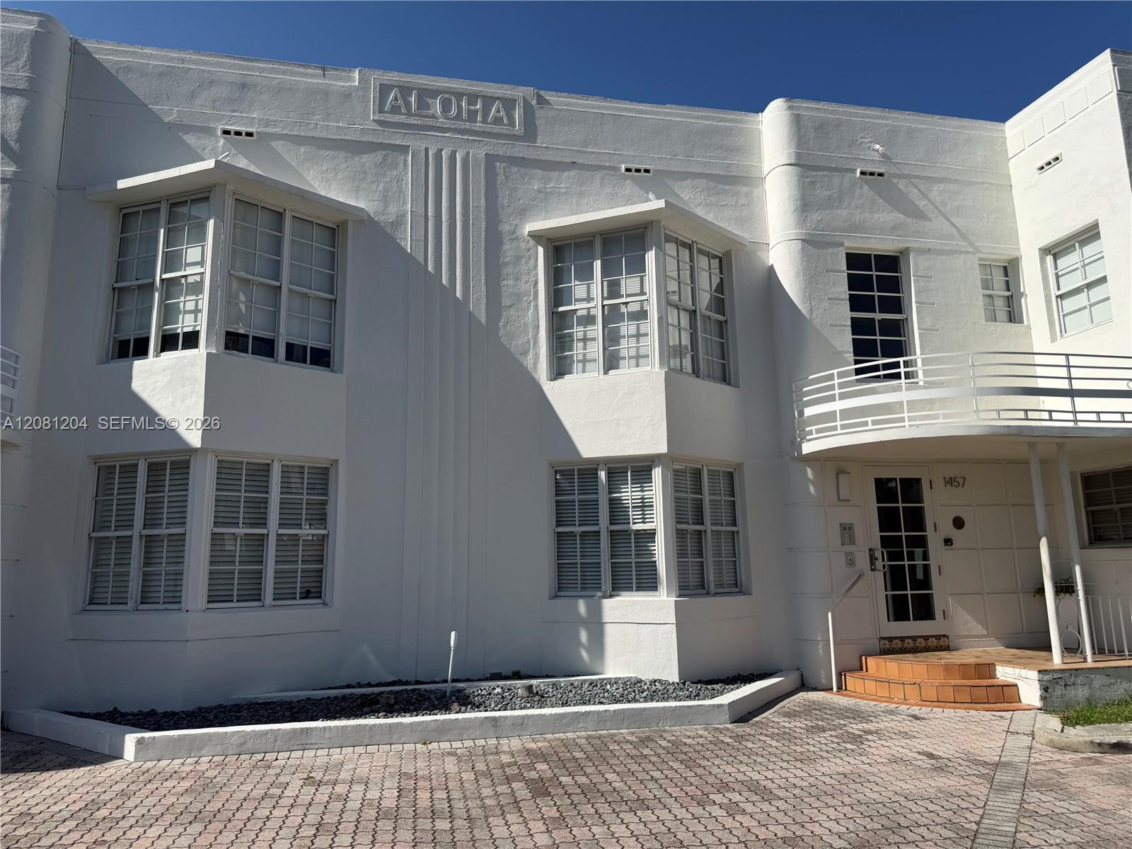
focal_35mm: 24
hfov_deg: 71.6
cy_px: 424
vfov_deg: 56.8
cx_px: 566
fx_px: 785
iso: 80
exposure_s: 1/7353
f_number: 1.78
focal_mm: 6.76
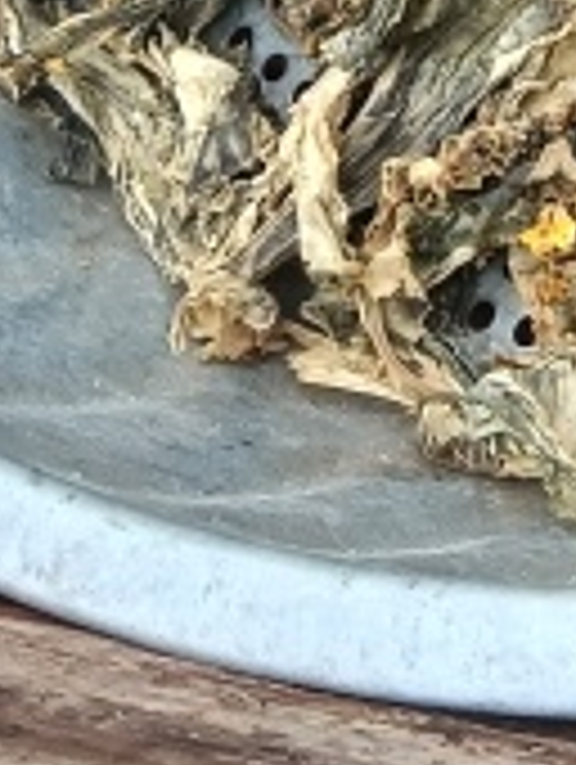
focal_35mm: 169
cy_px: -1006
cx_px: 1071
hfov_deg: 8.4
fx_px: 3740
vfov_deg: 10.3
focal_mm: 3.98
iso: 50
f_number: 1.8
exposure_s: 1/161
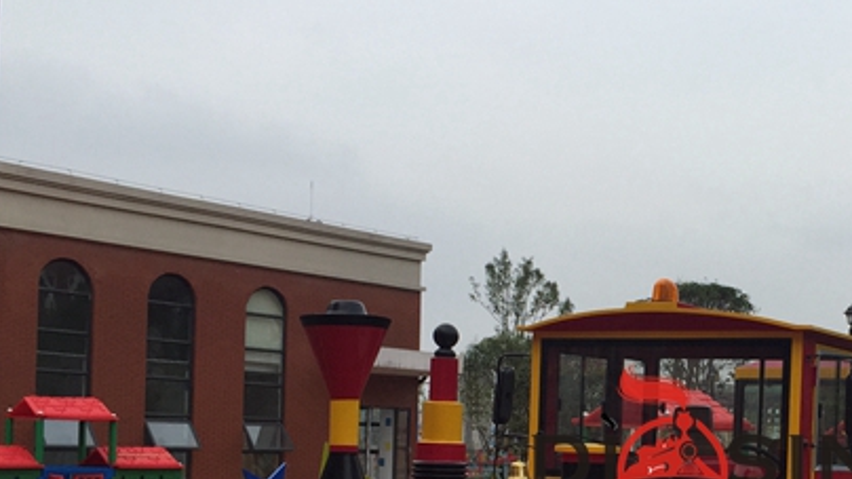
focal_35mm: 61
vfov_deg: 19.3
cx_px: 740
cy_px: 448
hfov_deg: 32.9
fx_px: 1378
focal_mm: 4.15
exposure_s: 1/1522
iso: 32
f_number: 2.2
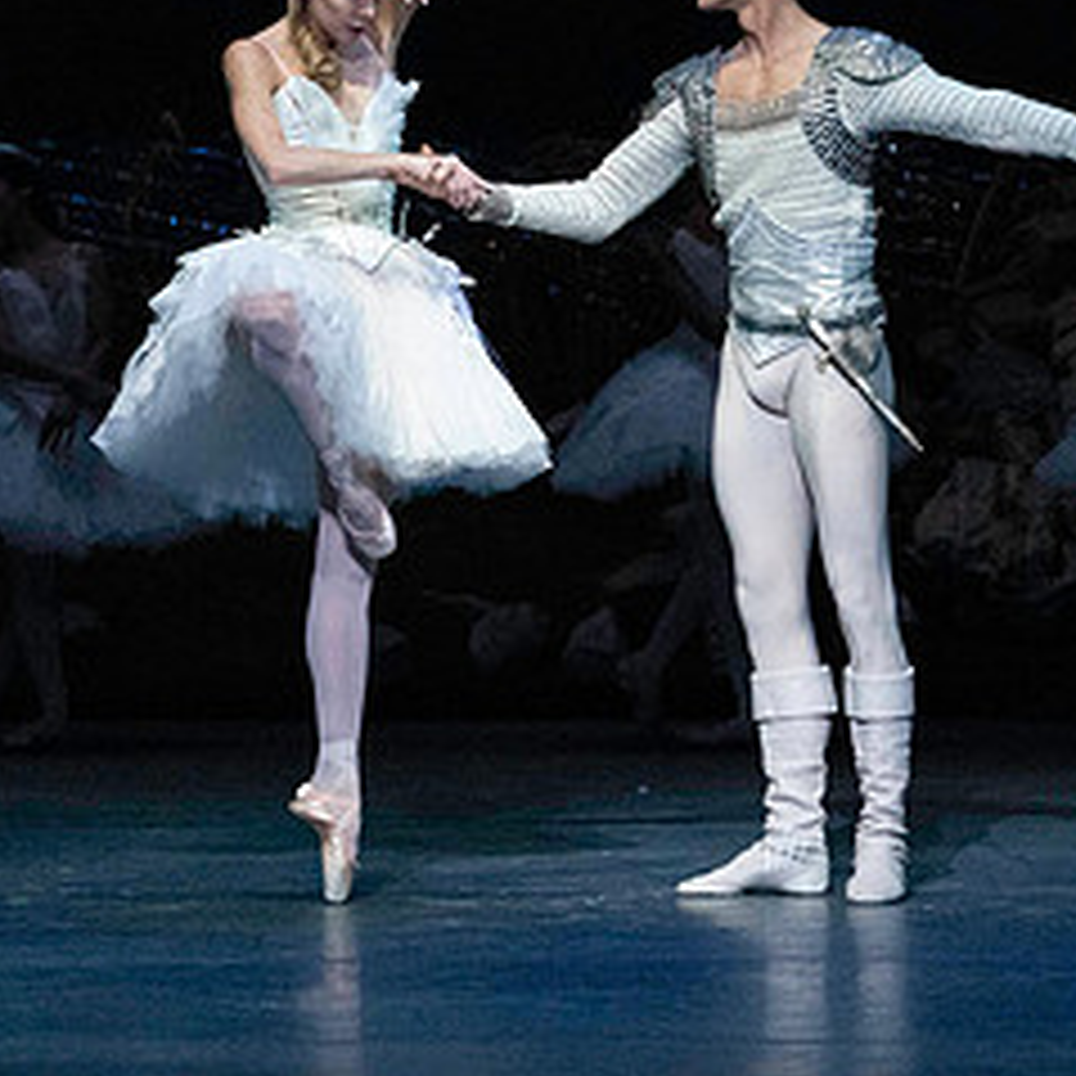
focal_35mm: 413
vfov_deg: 4.2
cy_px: 232
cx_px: 504
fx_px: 14524
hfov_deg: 4.2
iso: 25600
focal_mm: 200
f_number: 5
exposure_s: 1/400
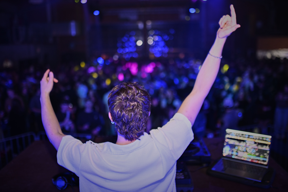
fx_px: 280
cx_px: 144
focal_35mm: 35
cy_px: 96
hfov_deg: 54.4
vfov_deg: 37.9
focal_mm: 35
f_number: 1.4
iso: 800
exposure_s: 1/200
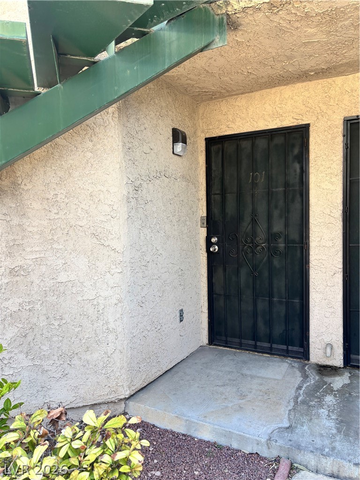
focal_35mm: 26
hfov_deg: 53.1
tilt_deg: -3.2
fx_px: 361
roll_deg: +0.7
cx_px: 180
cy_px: 240
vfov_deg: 67.3
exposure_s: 1/193
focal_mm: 5.96
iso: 40
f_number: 1.6
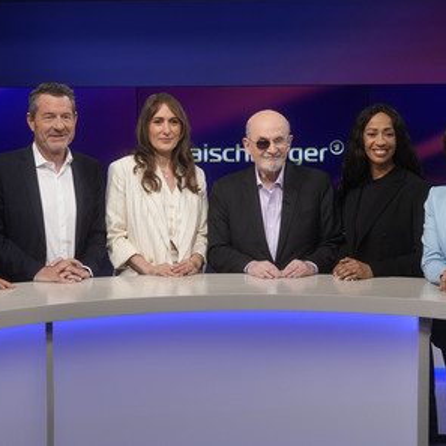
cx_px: 196
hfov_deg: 29.5
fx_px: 845
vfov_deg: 29.6
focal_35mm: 58
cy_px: 222
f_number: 2.2
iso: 640
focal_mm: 30
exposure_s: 1/320
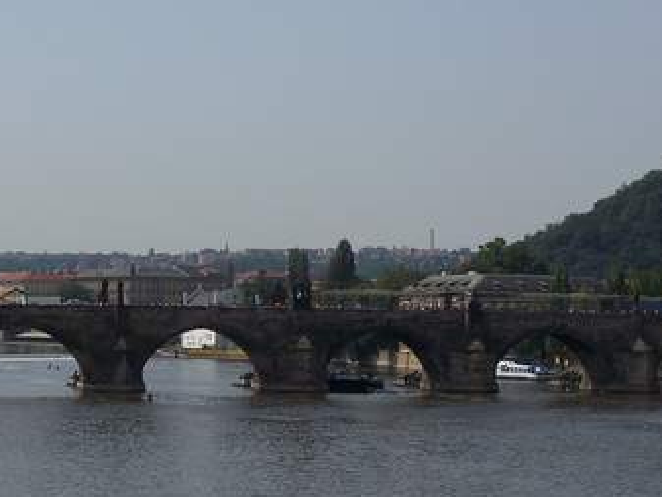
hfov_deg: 17.5
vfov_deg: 13.2
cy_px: 310
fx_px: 2143
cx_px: 220
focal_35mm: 112
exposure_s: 1/1000
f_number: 4.5
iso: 64
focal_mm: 12.6
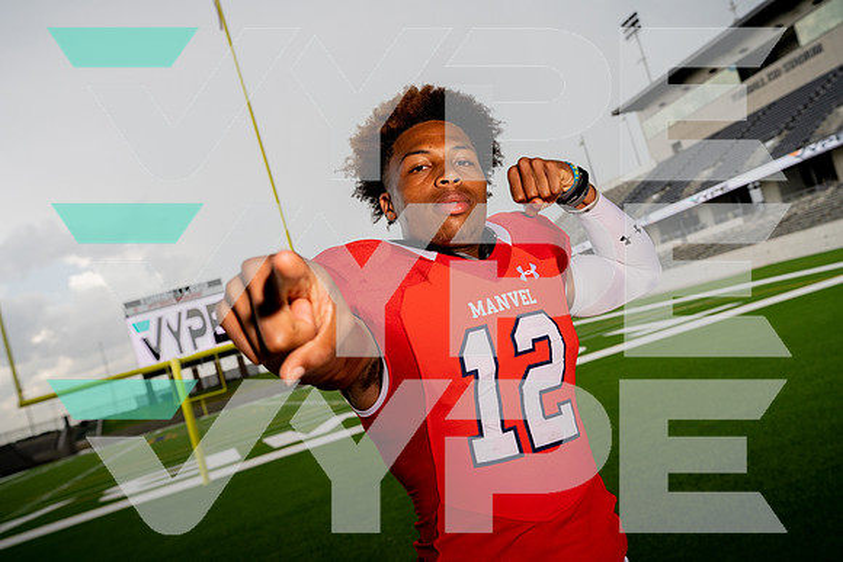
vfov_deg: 36.9
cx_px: 422
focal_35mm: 36
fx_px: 843
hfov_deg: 53.1
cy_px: 281
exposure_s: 1/1600
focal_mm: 36
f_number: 6.3
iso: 1000
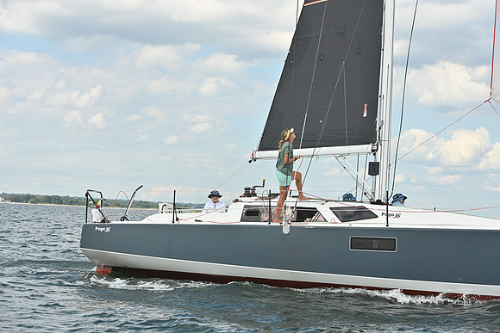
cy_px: 166
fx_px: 972
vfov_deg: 19.5
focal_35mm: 70
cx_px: 250
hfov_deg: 28.8
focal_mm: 70
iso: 320
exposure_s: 1/1600
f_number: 7.1
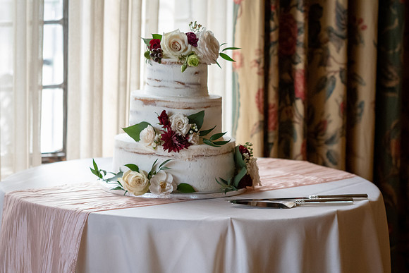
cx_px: 204
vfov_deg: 9.9
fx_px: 1568
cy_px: 136
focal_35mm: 138
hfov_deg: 14.9
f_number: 2.8
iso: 3200
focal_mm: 92
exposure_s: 1/1600
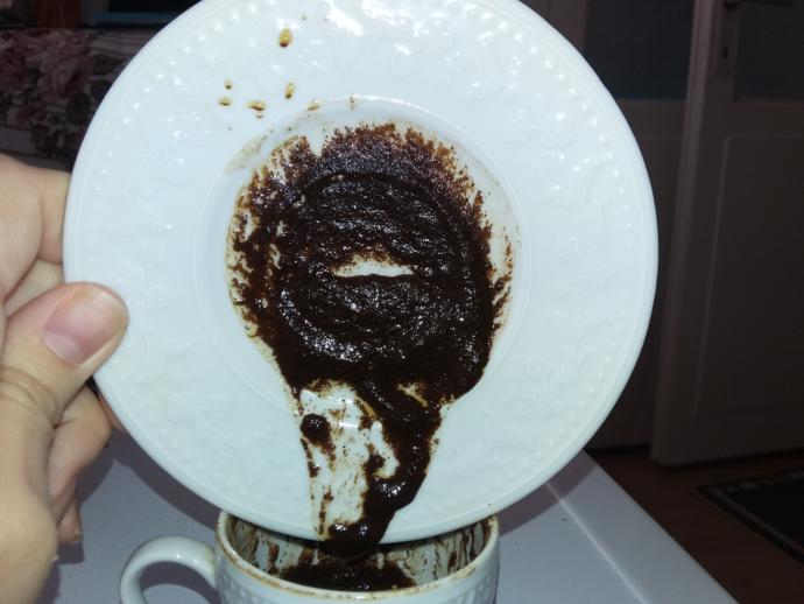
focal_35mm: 31
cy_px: 302
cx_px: 402
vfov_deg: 45.5
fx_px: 720
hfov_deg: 58.3
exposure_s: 1/201
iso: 50
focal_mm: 3.3
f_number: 2.2
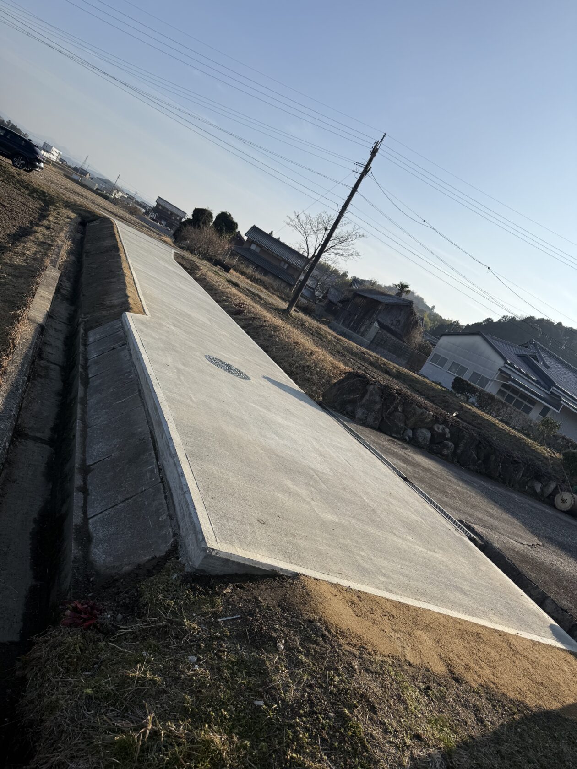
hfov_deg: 56.8
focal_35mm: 24
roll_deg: -30.5
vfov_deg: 71.6
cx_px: 288
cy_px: 384
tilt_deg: -7.3
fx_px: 533
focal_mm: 6.76
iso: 80
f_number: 1.78
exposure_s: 1/5714
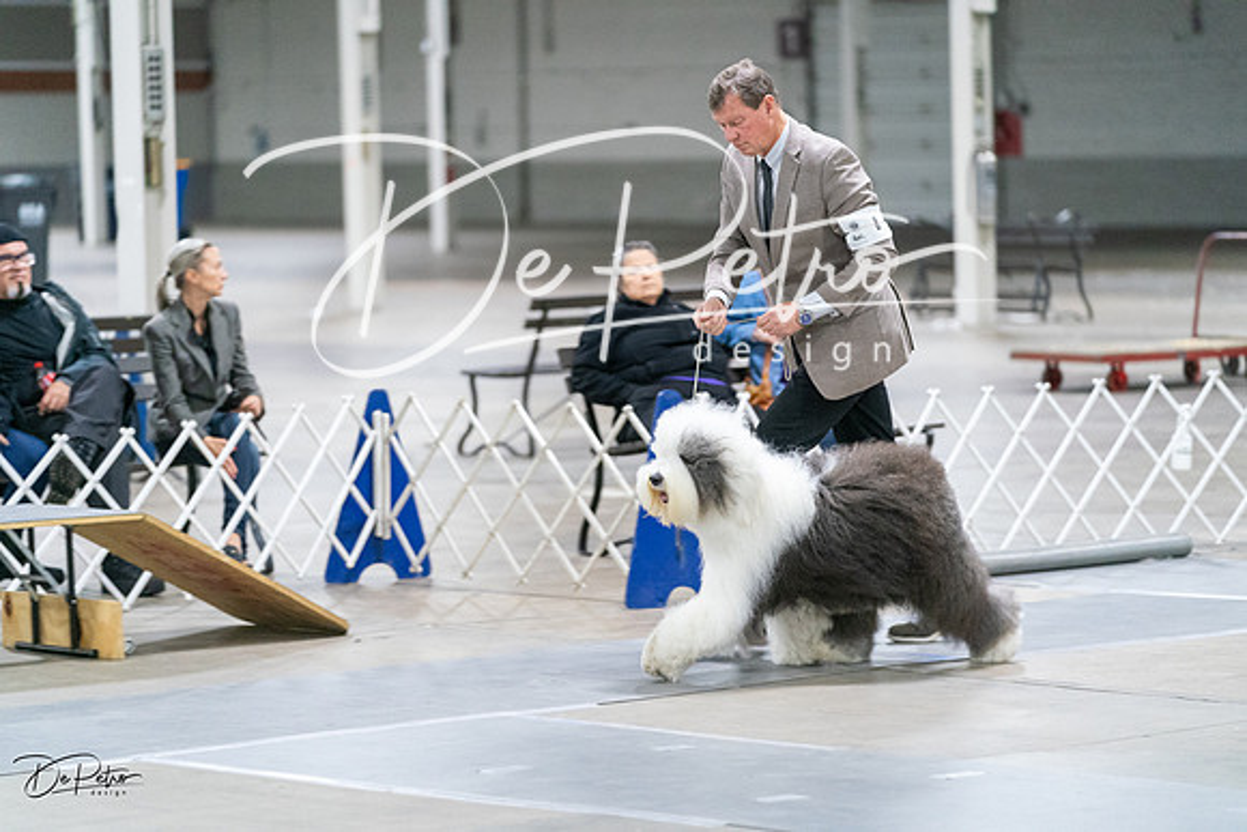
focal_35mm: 144
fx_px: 4989
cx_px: 624
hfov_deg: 14.2
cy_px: 416
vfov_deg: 9.5
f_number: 2.8
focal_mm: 144
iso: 6400
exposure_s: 1/200
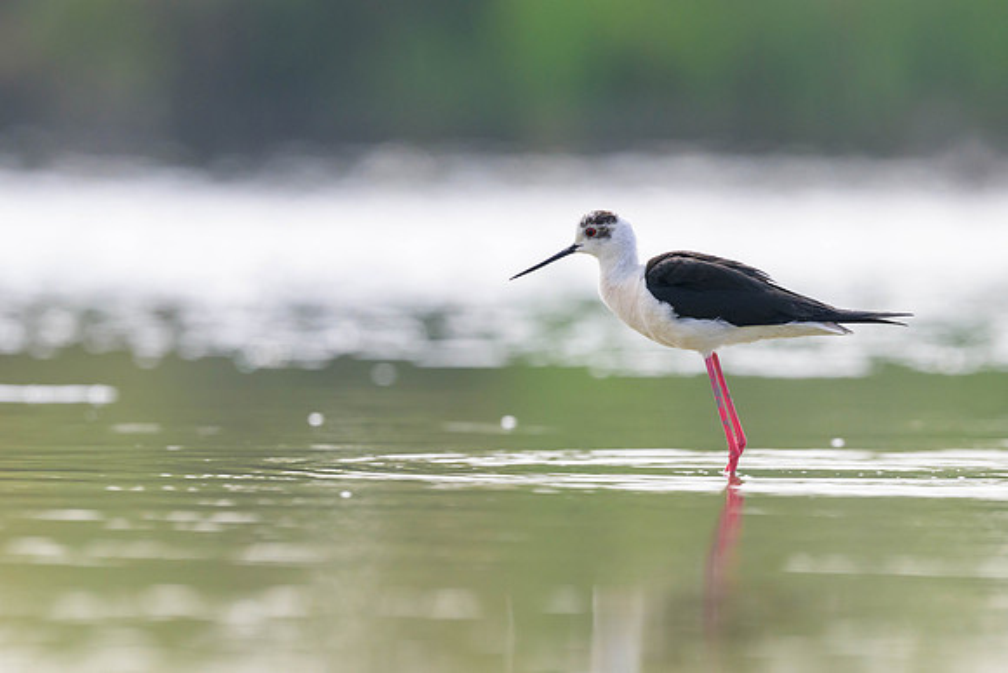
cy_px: 278
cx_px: 440
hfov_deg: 3.5
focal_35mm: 598
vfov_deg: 2.3
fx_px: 16735
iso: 720
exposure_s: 1/4000
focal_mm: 400
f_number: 5
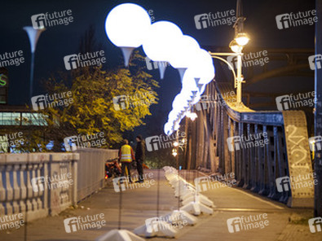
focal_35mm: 115
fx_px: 1069
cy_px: 121
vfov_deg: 12.9
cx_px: 144
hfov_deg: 17.1
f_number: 2
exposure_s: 1/30
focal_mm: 105
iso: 2000
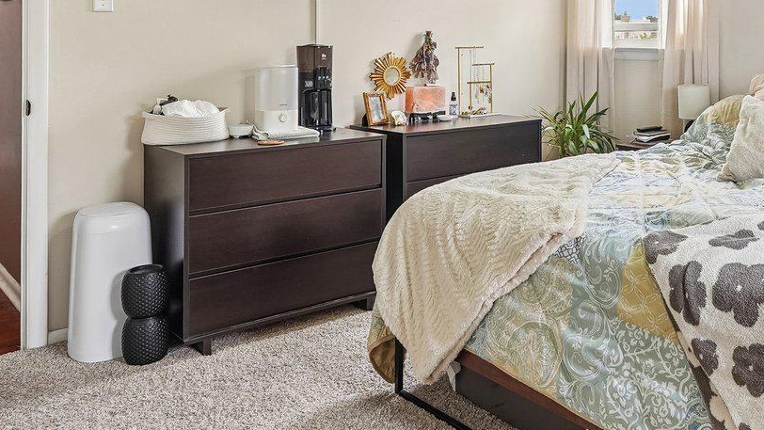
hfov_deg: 51.3
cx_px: 590
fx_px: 750
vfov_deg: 30.1
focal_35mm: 37
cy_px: 16
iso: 500
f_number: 6.3
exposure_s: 1/30
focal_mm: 14
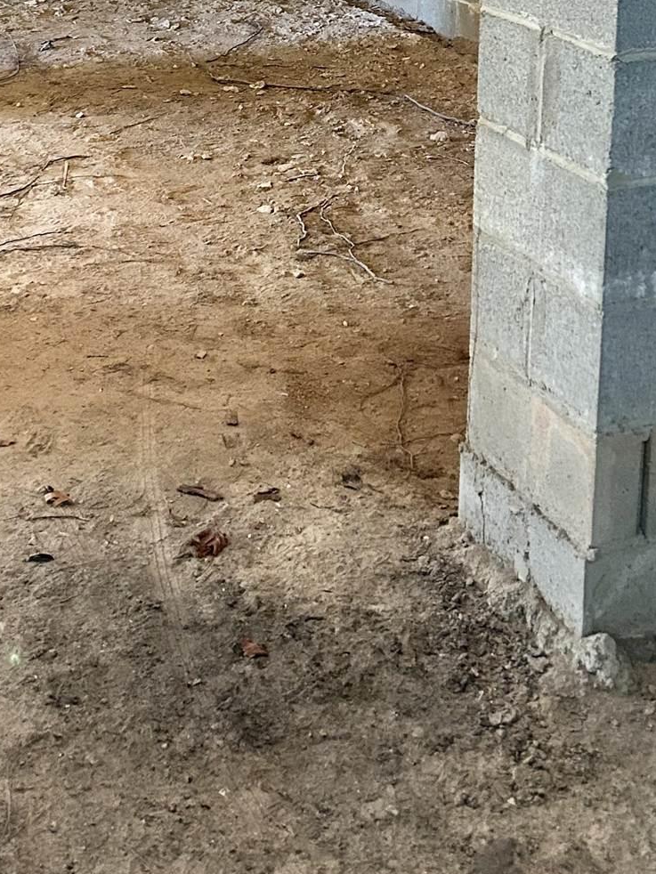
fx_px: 1541
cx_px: 218
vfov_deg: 28.6
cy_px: -101
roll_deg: +0.1
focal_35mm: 61
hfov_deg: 23.9
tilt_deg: -6.9
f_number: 1.5
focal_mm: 5.7
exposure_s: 1/40
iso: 400
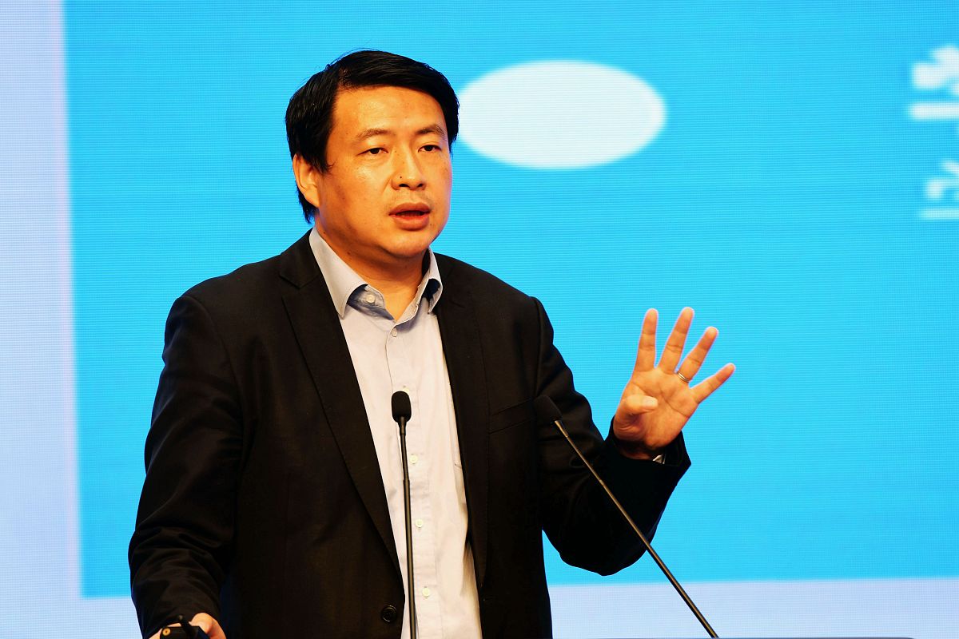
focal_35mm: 300
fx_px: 7991
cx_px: 480
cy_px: 320
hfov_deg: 6.9
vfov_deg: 4.6
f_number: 4.5
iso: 250
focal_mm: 200
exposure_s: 1/60
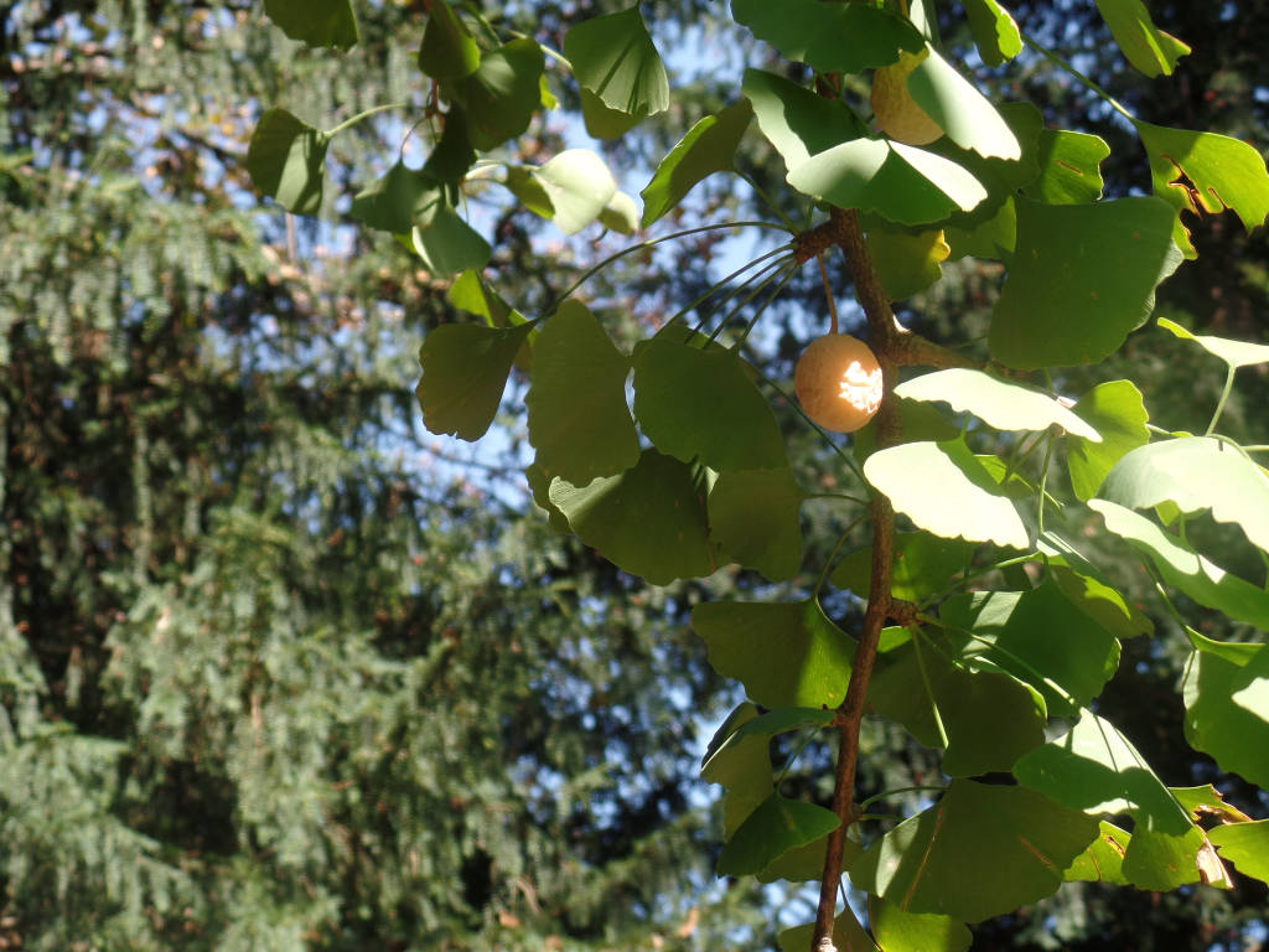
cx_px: 634
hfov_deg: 25.0
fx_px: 2859
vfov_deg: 18.9
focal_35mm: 78
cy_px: 476
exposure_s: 1/125
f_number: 3.8
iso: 80
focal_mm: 13.9
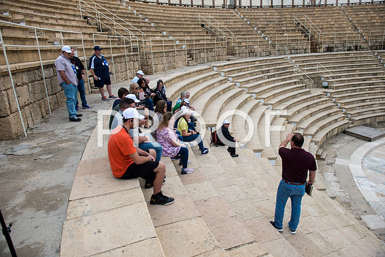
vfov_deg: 53.2
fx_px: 257
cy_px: 128
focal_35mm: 24
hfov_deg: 73.7
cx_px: 192
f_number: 3.5
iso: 100
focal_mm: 24
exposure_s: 1/400
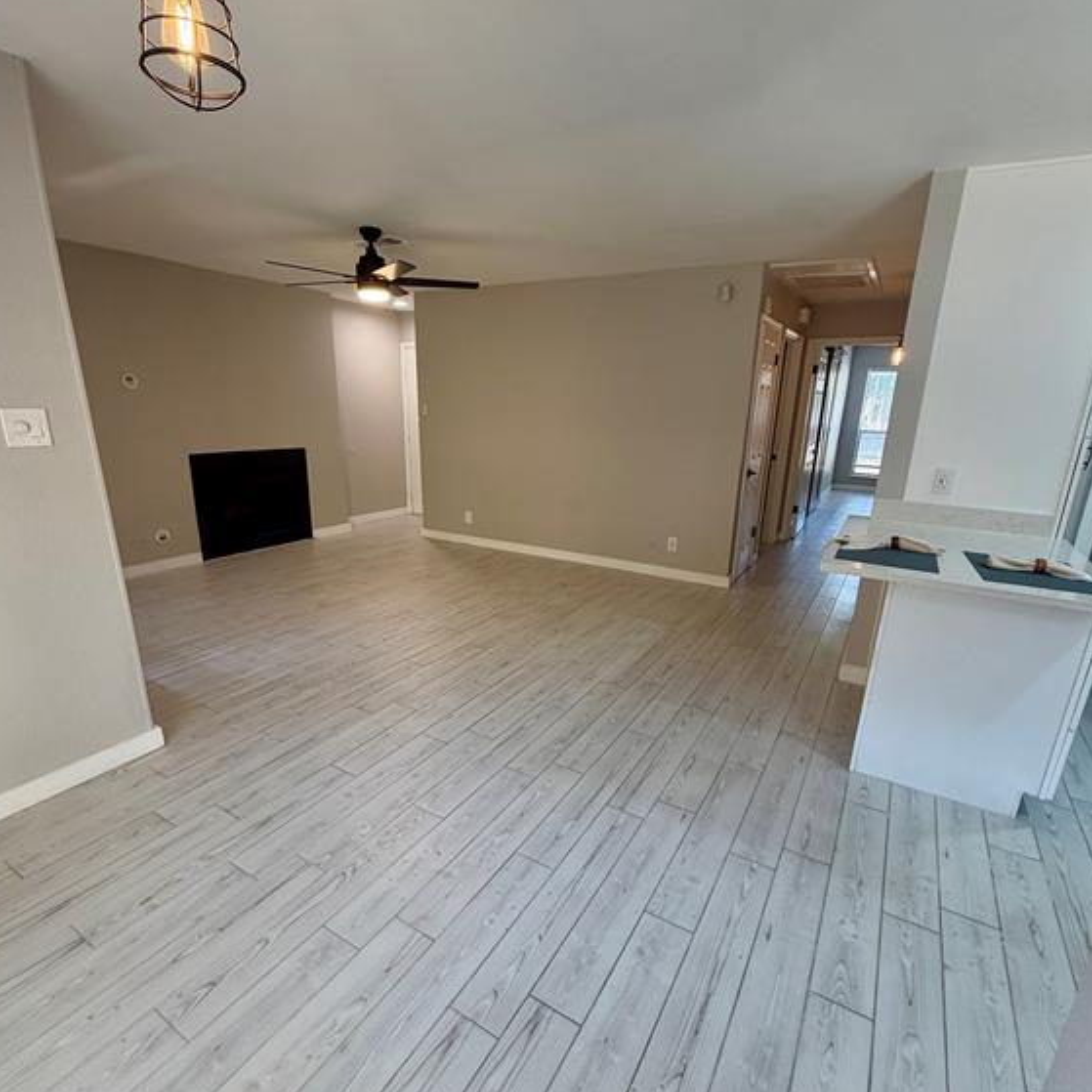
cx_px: 539
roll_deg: -0.8
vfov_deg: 83.8
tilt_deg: -17.0
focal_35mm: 17
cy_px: 584
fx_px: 607
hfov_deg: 84.0
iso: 200
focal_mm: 2.22
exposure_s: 1/120
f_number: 2.2
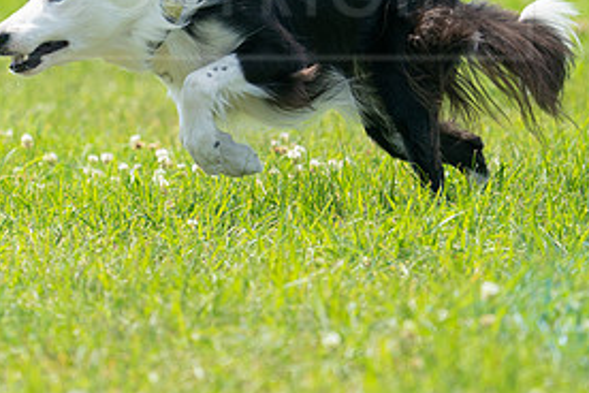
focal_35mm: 729
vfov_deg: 1.9
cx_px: 181
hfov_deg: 2.8
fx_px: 11926
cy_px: 27
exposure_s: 1/4000
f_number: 6.3
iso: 1250
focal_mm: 347
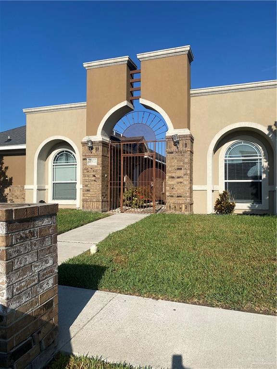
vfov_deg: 67.3
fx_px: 277
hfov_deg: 53.1
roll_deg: -0.8
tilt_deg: +2.9
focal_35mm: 26
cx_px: 138
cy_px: 184
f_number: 1.8
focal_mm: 4.25
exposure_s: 1/4444
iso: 32
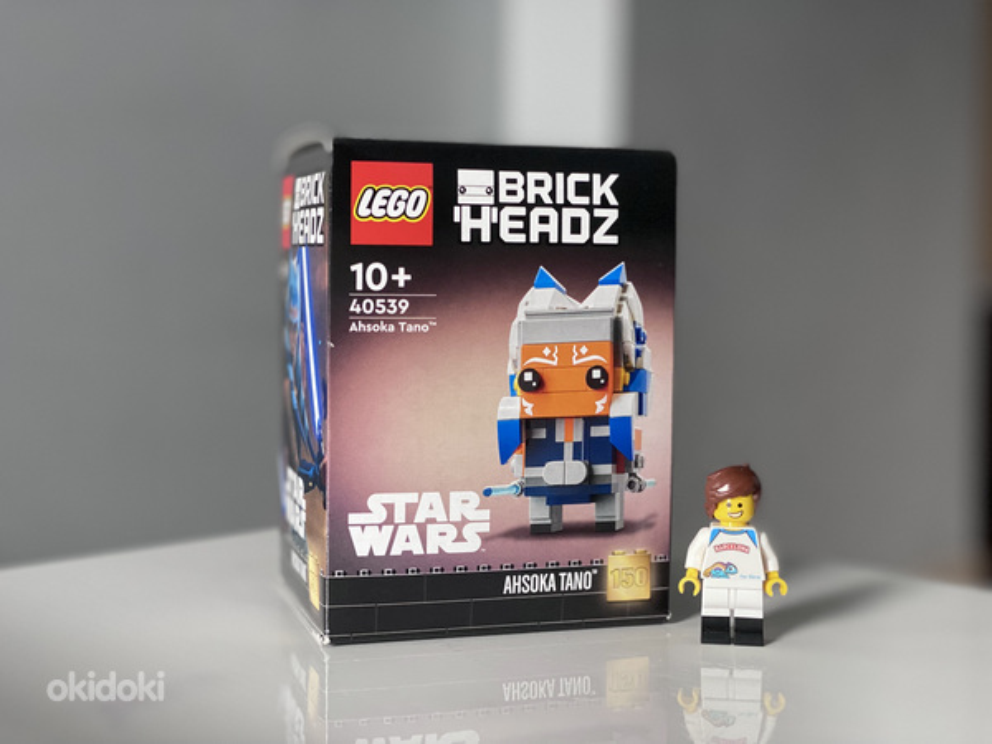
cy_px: 372
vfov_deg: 28.0
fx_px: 1490
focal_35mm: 52
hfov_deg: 36.8
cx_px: 496
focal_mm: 6
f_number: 2
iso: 250
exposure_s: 1/112
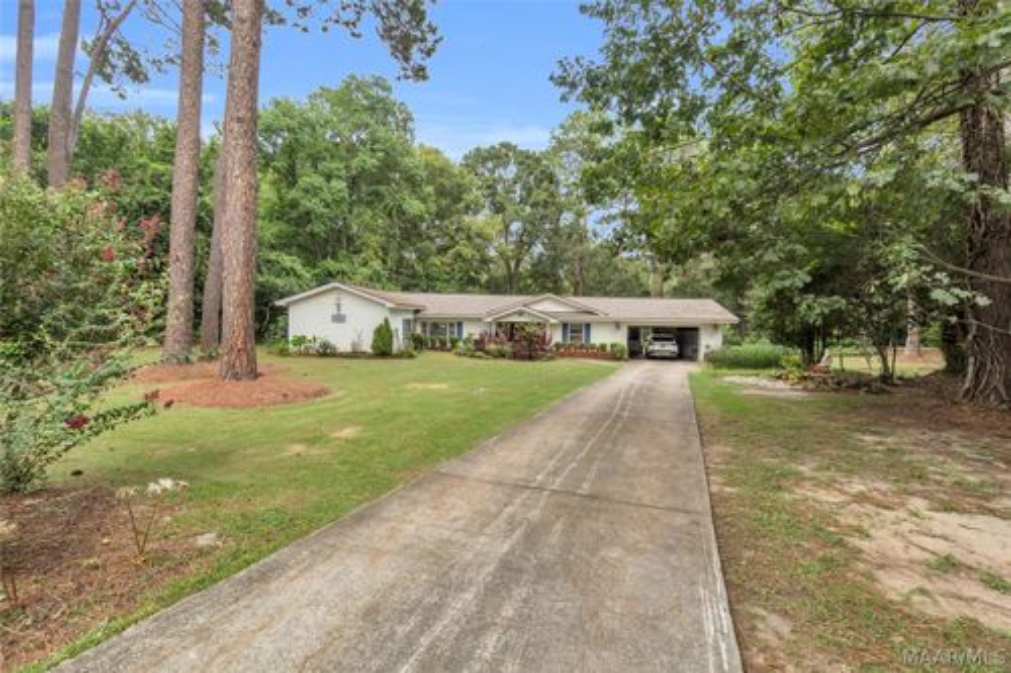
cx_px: 506
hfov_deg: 100.4
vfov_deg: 77.3
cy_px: 336
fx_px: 421
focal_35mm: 15
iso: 320
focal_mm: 10
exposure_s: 1/25
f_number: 9
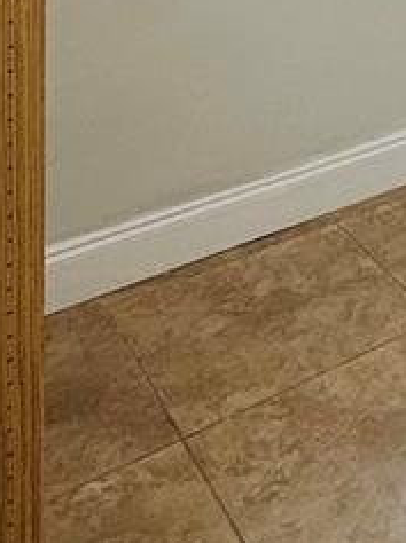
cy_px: -325
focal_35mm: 71
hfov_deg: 16.8
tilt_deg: -3.0
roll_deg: -1.5
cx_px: 745
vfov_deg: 21.7
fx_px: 1113
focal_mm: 2.22
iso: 100
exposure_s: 1/125
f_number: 2.2
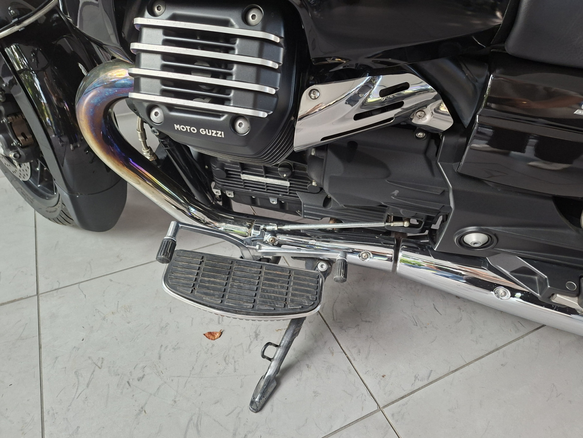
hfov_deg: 73.9
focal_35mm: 23
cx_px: 292
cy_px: 219
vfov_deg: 58.9
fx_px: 387
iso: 200
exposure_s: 1/120
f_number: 1.8
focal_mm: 5.54
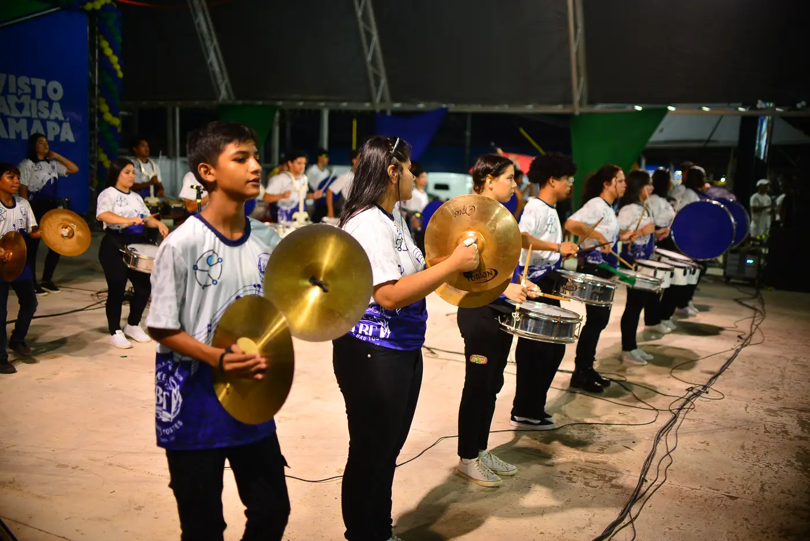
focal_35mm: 35
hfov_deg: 54.4
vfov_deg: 37.9
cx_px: 405
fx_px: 788
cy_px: 270
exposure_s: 1/500
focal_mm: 35
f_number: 1.8
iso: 800
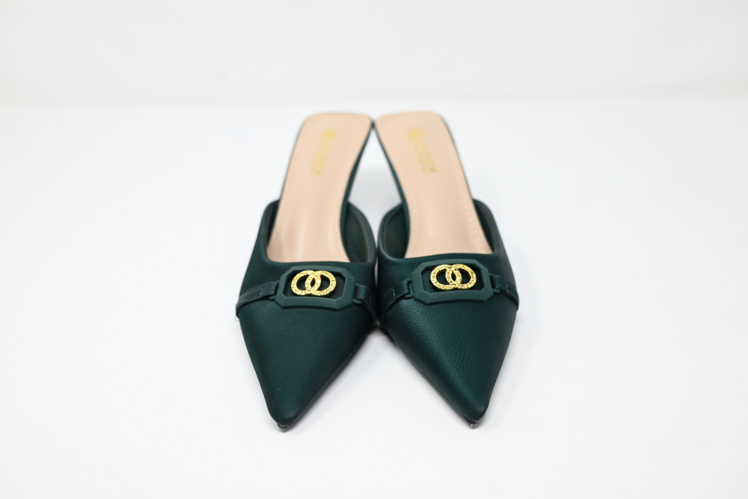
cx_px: 374
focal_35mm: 40
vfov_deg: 33.4
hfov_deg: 48.4
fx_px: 831
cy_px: 250
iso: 400
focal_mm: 40
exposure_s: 1/250
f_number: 3.5
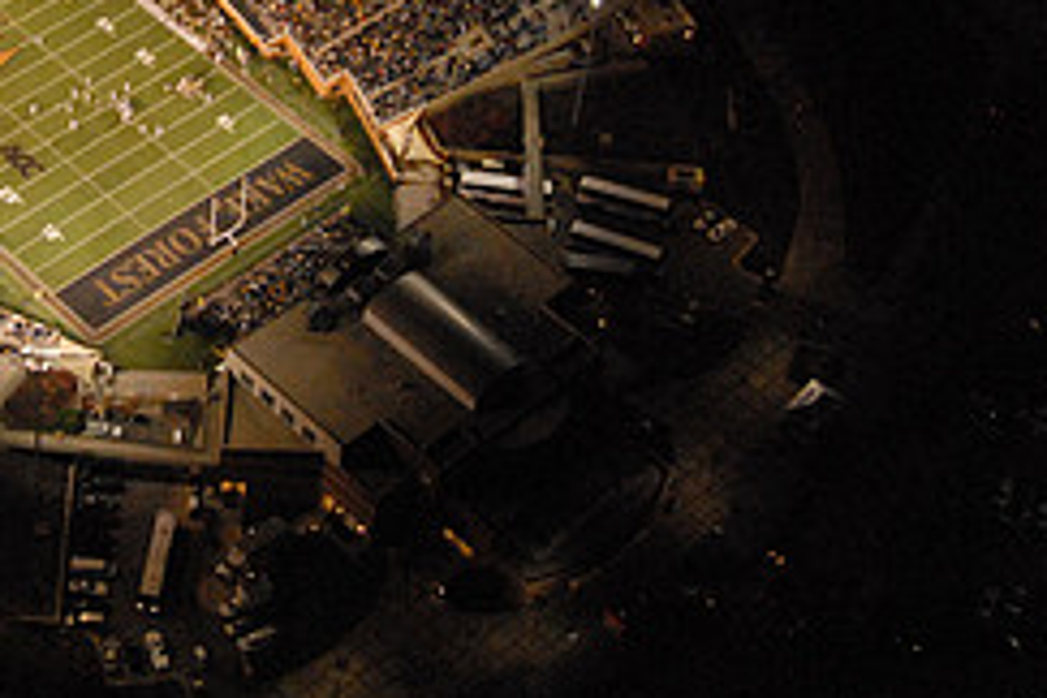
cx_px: 78
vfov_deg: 15.7
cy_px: 73
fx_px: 2501
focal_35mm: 86
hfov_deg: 23.0
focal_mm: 24
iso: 1600
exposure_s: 1/160
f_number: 5
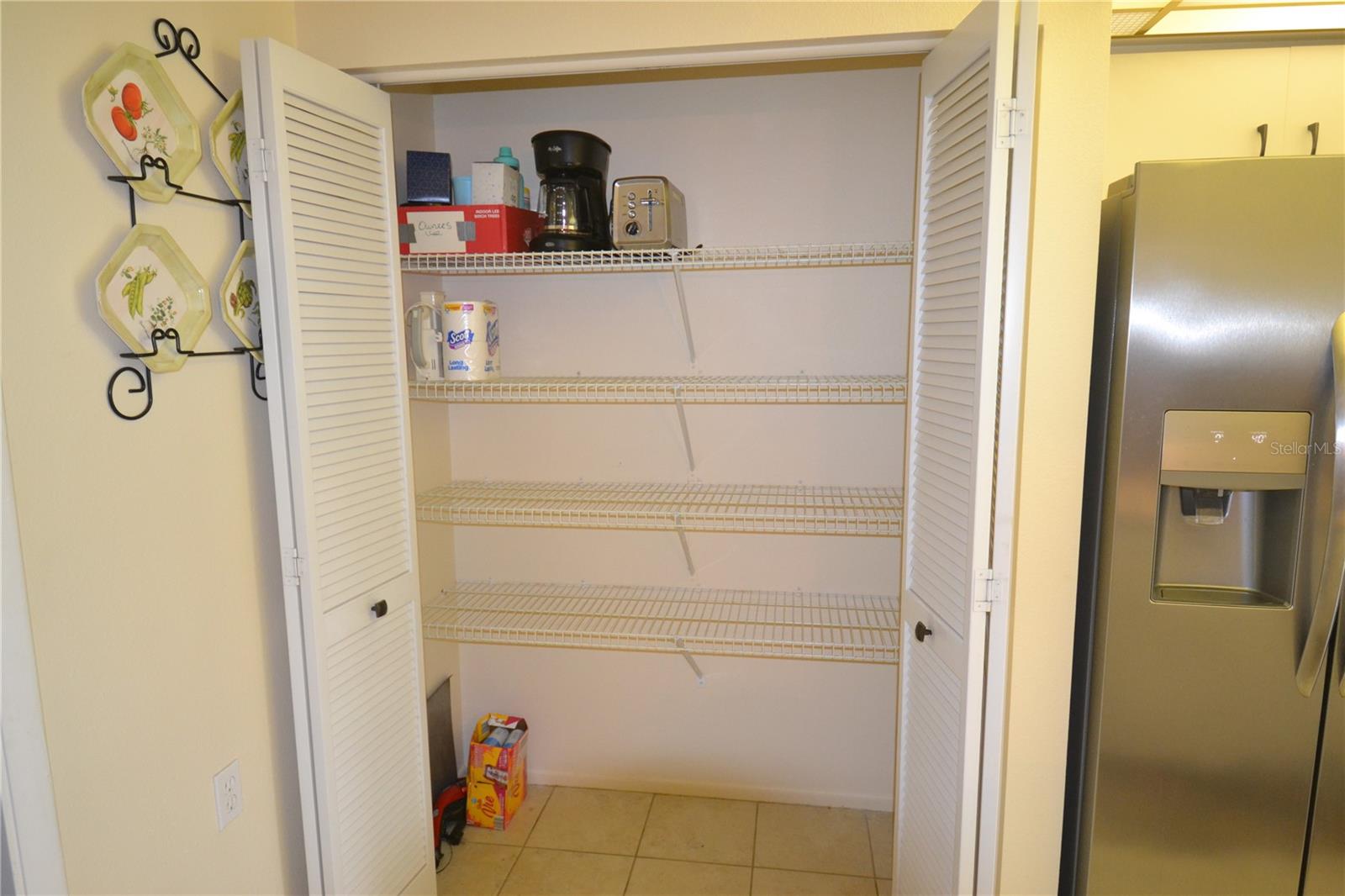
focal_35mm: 21
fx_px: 784
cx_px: 672
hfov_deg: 81.2
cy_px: 448
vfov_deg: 59.5
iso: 1250
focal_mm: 14
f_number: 4
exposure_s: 1/60
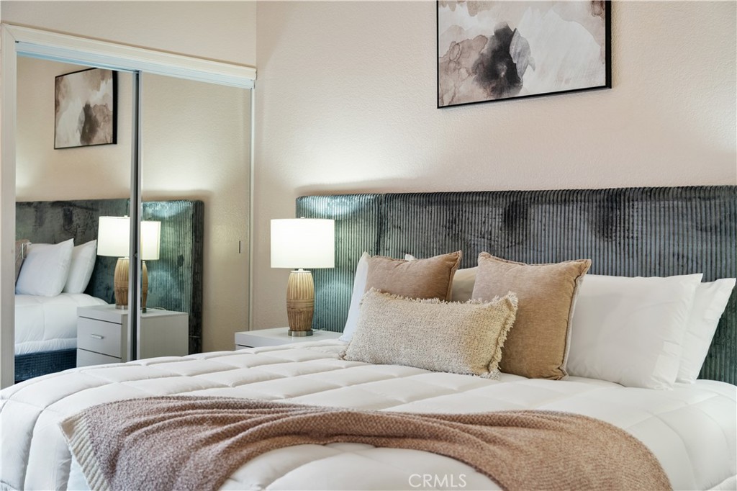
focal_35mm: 39
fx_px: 798
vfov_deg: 34.2
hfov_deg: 49.6
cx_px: 368
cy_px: 246
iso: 800
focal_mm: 39
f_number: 4
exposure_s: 1/30
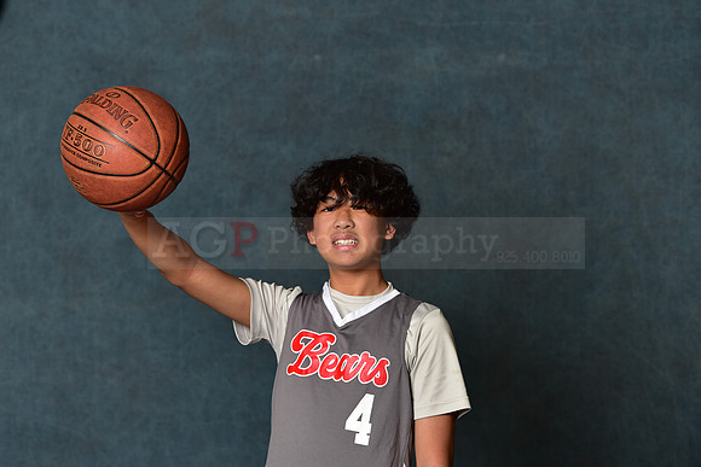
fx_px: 2629
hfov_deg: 15.2
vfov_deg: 10.2
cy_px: 234
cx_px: 350
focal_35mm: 135
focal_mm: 135
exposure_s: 1/160
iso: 200
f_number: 4.5
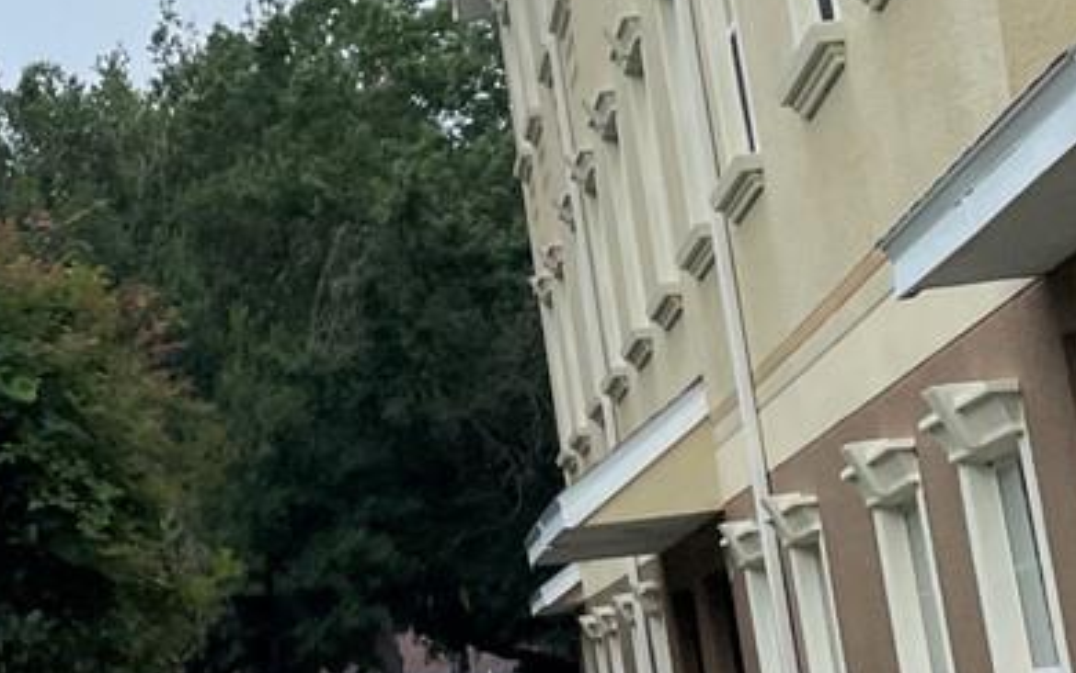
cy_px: -66
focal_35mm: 113
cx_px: 6
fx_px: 3315
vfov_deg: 11.4
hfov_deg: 18.0
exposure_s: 1/868
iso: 32
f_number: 1.6
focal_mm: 4.2
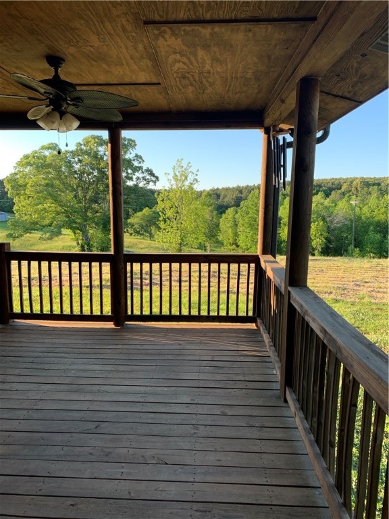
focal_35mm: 26
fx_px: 390
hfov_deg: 53.1
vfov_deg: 67.3
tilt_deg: -6.3
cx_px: 194
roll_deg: -0.1
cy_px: 260
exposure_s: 1/192
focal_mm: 4.25
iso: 25
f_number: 1.8
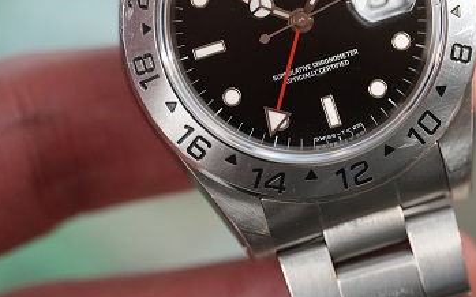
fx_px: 2789
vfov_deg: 6.1
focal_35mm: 215
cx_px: 310
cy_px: 17
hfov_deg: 9.7
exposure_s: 1/250
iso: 4000
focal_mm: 105
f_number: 2.8
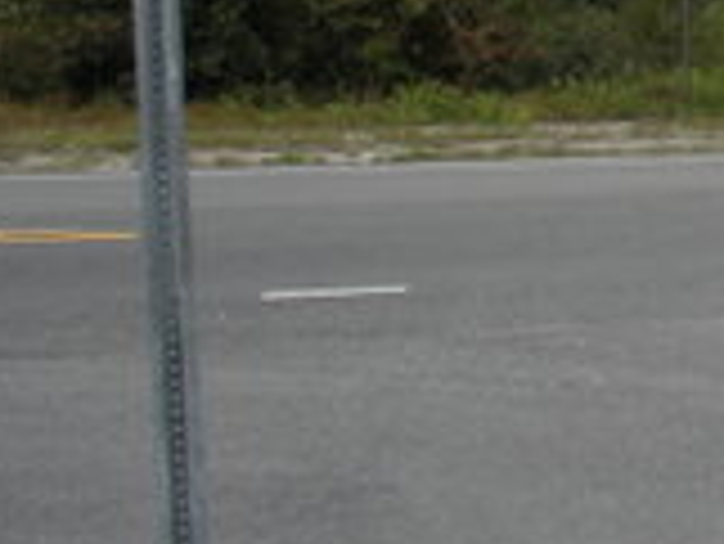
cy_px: -328
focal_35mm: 139
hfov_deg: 13.1
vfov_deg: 10.3
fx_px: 2909
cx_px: 1194
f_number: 3.5
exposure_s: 1/1089
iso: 64
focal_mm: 6.3
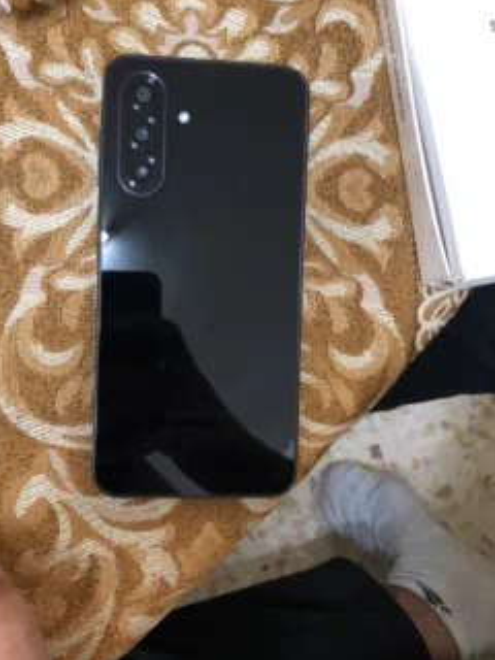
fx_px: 667
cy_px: 291
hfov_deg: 40.7
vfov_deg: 52.5
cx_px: 227
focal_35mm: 35
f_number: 1.8
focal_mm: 3.99
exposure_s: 1/17
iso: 100
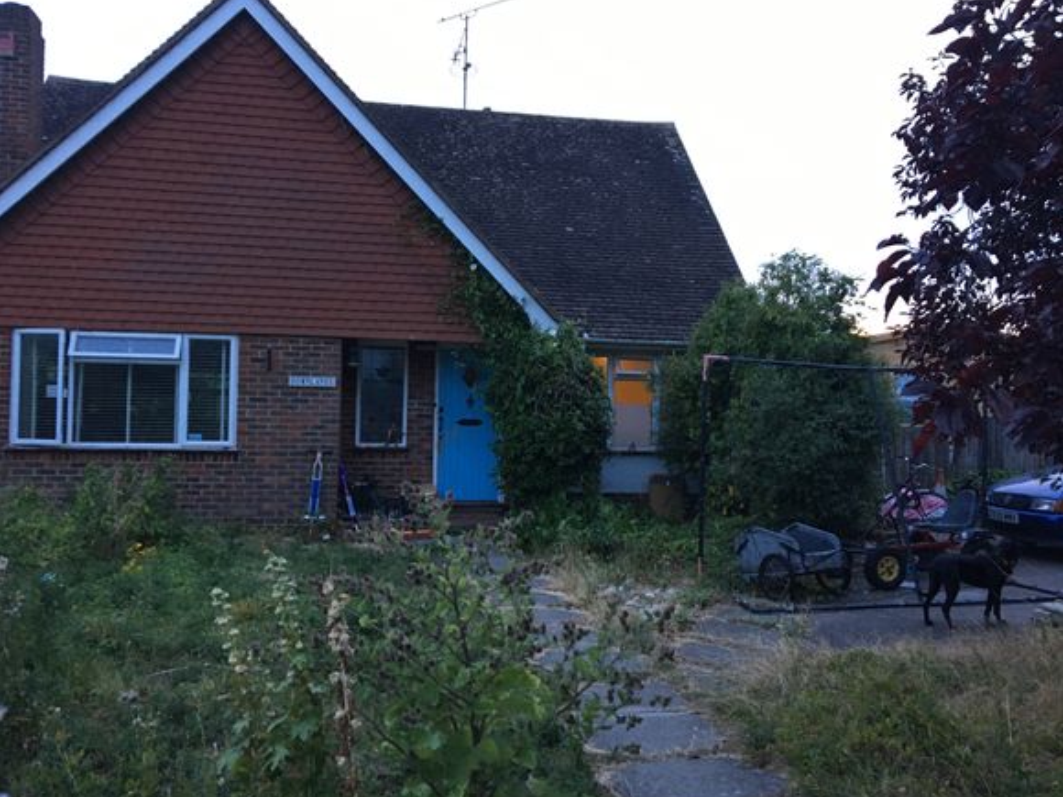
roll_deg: -0.6
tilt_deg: +1.7
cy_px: 399
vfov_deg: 46.8
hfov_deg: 60.0
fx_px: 921
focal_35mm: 30
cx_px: 517
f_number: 2.2
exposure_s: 1/33
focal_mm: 4.15
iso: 160
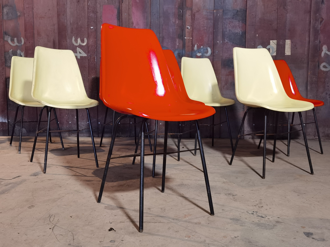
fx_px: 334
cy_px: 124
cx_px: 165
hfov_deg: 52.6
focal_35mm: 35
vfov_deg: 40.7
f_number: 1.9
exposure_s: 1/50
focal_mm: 6.71
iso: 320
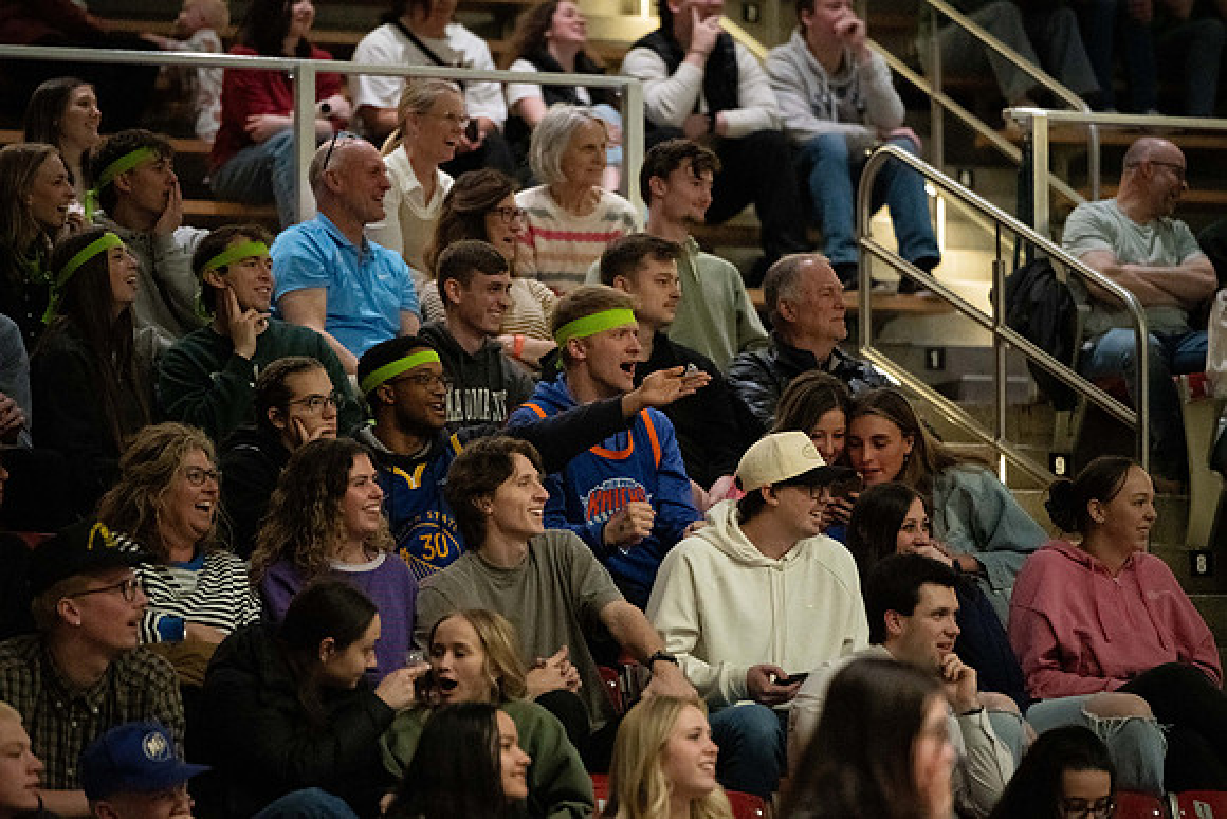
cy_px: 410
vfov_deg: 7.6
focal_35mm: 180
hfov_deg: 11.4
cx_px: 614
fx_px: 6136
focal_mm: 180
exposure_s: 1/800
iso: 6400
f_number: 2.8
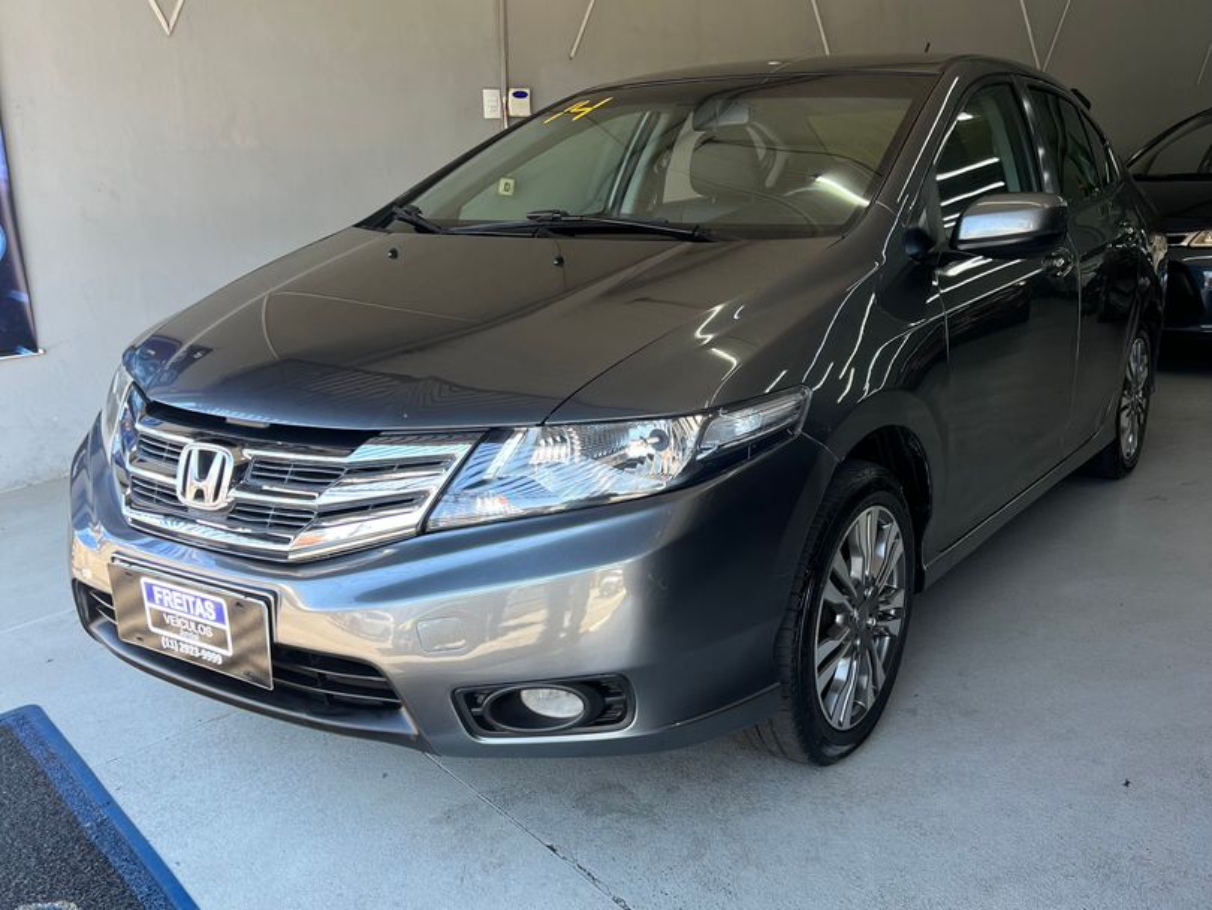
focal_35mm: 26
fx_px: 911
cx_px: 606
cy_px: 455
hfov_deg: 67.3
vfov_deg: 53.1
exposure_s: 1/120
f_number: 1.5
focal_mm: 5.7
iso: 40
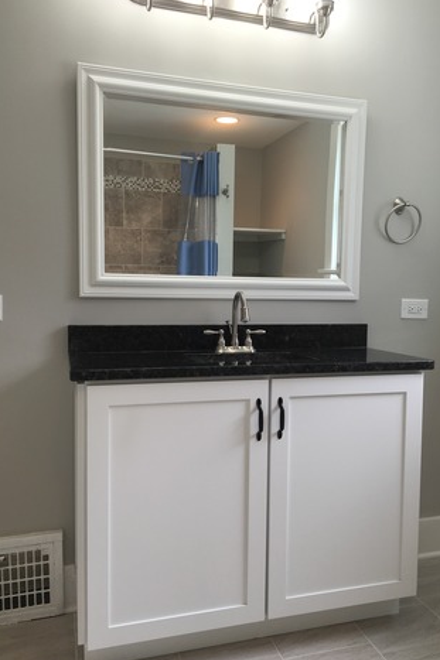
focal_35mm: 31
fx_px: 569
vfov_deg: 60.3
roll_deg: +0.3
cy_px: 335
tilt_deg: -4.5
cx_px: 246
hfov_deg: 42.2
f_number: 2.2
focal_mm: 4.15
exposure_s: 1/35
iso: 25
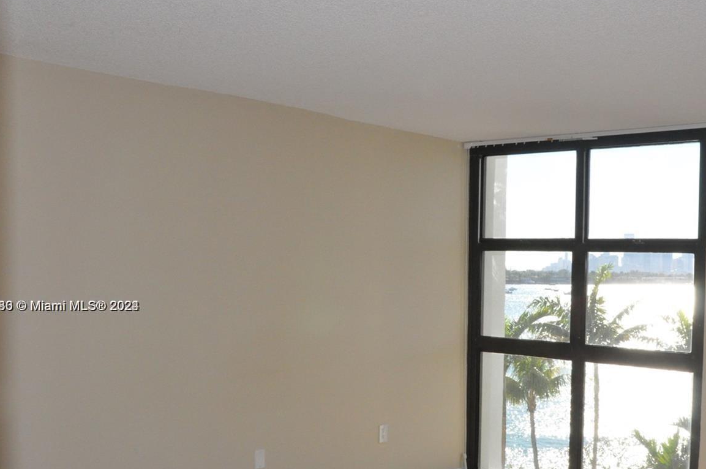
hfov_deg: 44.5
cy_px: 307
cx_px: 433
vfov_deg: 30.5
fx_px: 856
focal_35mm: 44
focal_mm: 21
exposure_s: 1/200
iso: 1600
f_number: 25
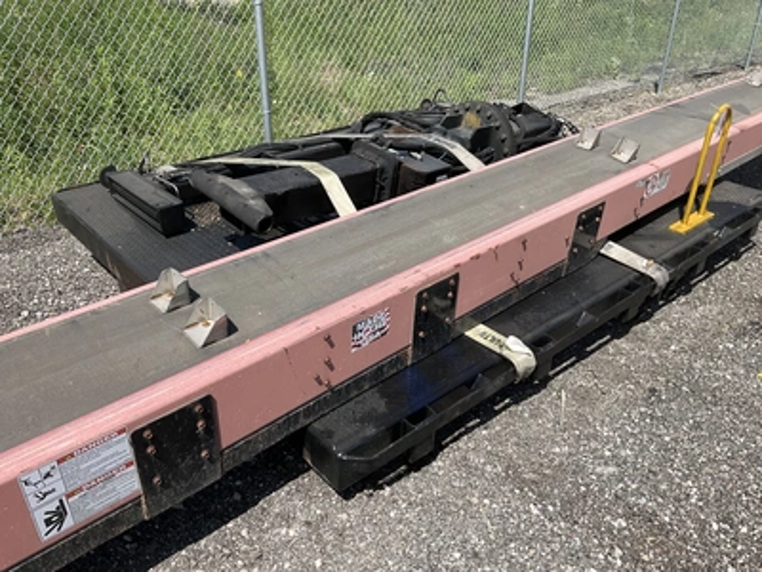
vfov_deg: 48.2
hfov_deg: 61.7
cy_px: 286
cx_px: 381
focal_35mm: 29
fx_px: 638
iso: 25
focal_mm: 3
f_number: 1.8
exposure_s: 1/1490
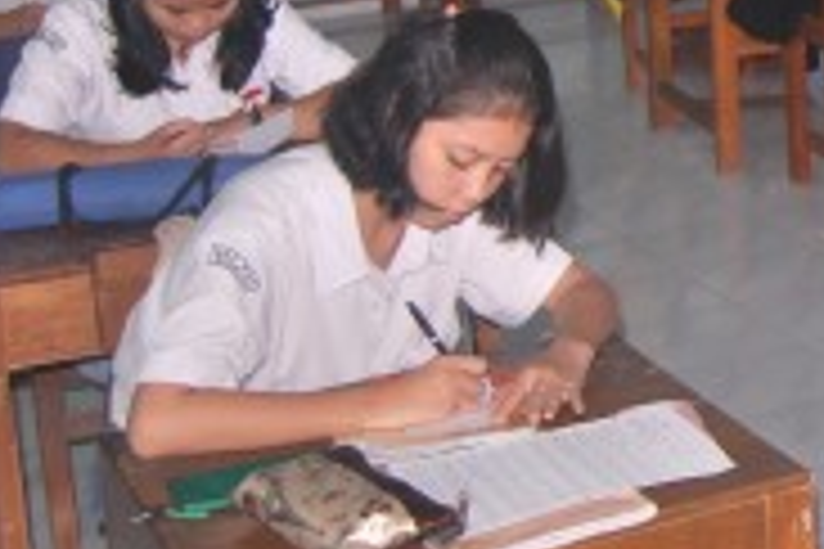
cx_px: 1299
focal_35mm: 106
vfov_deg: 12.8
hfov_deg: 17.1
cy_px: 14
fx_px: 2426
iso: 100
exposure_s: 1/125
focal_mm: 18
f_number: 4
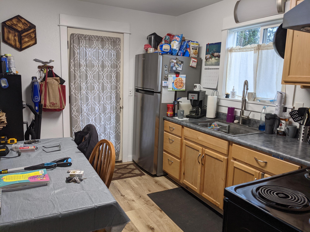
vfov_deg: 51.4
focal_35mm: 27
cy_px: 116
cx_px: 155
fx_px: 242
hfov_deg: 65.3
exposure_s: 1/60
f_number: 1.73
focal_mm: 4.38
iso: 56
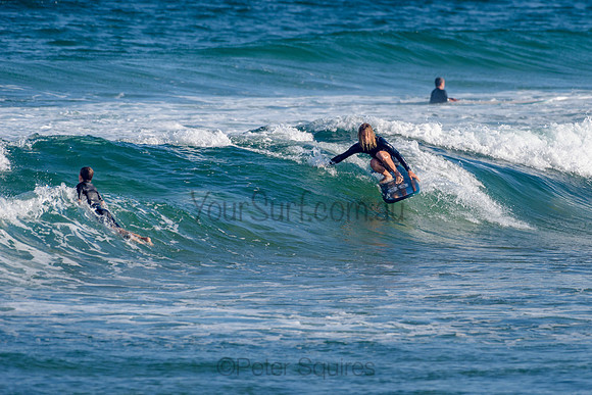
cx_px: 363
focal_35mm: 613
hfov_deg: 3.4
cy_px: 155
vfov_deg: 2.2
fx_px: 10086
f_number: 5.6
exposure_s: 1/2000
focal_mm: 500
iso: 160
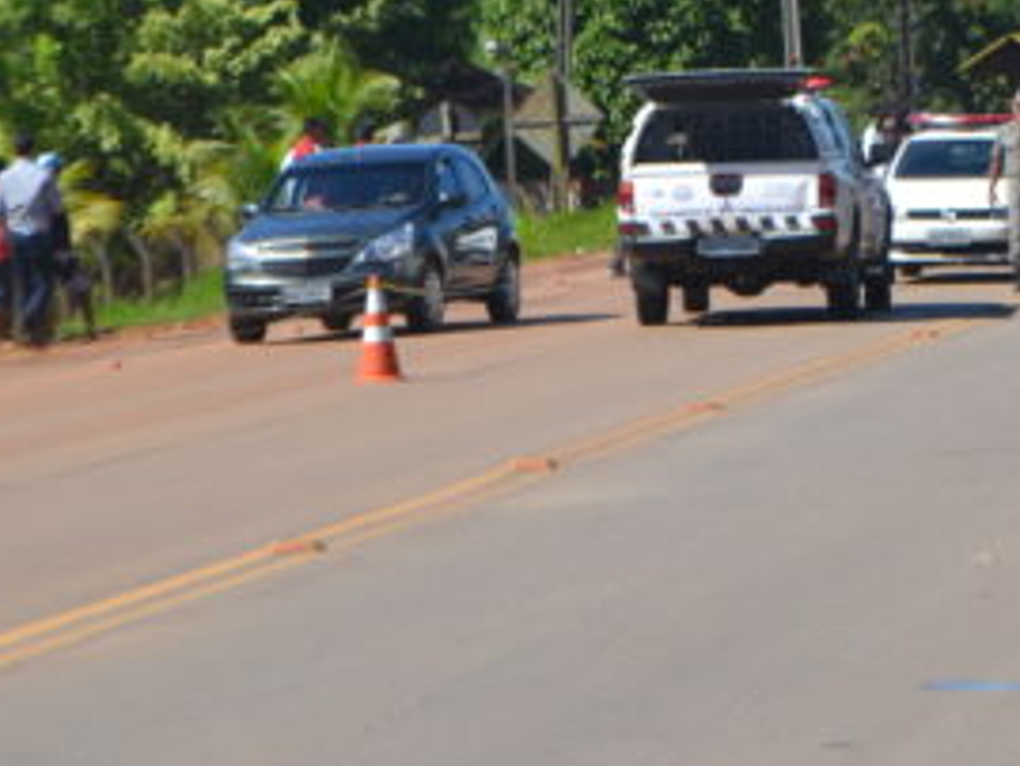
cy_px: 154
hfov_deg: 8.3
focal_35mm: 235
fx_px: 6940
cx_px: 1092
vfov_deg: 6.3
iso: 100
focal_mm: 55
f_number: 8
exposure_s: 1/250
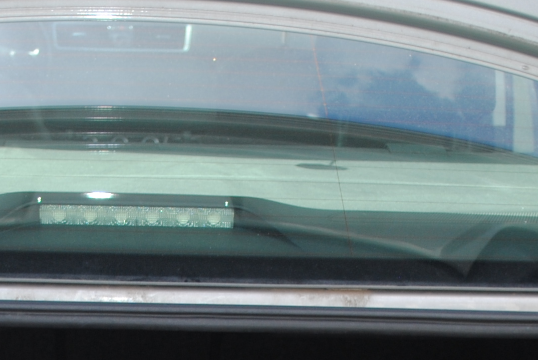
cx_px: 138
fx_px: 1781
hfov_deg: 17.1
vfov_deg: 10.9
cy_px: 634
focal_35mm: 119
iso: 100
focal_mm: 22
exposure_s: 1/125
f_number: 3.8
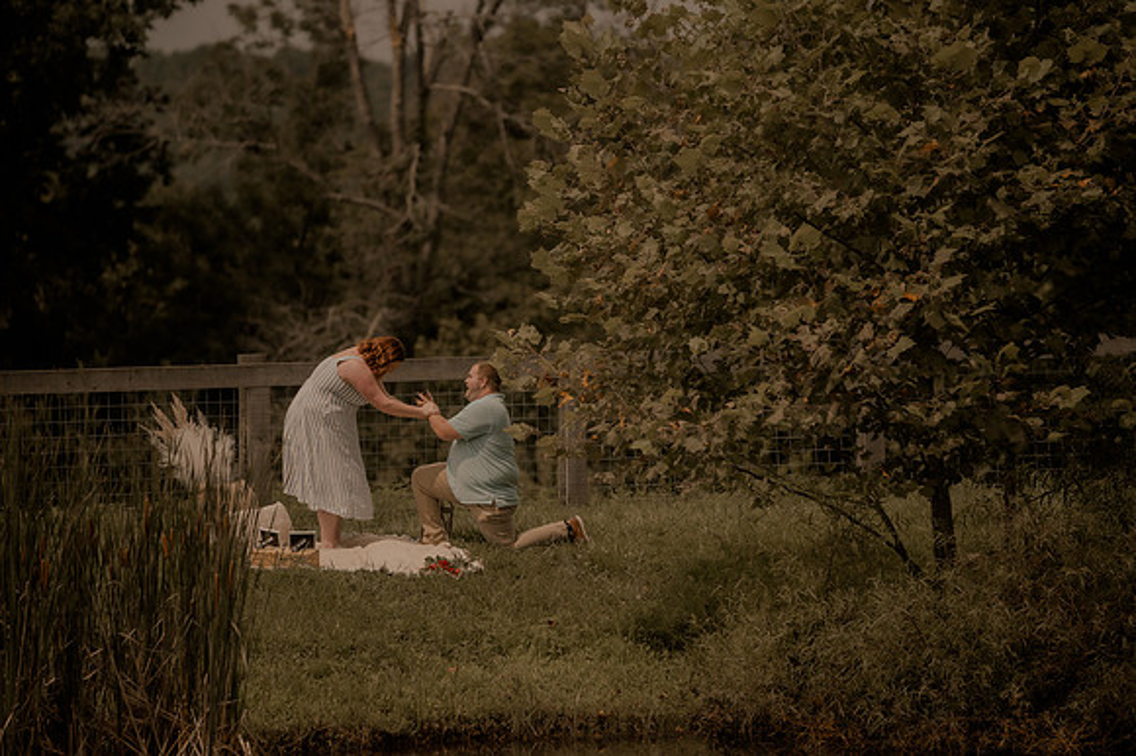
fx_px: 6307
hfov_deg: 10.3
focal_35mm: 200
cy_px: 378
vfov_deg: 6.9
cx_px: 568
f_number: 2.8
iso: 125
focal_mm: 200
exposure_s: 1/1600
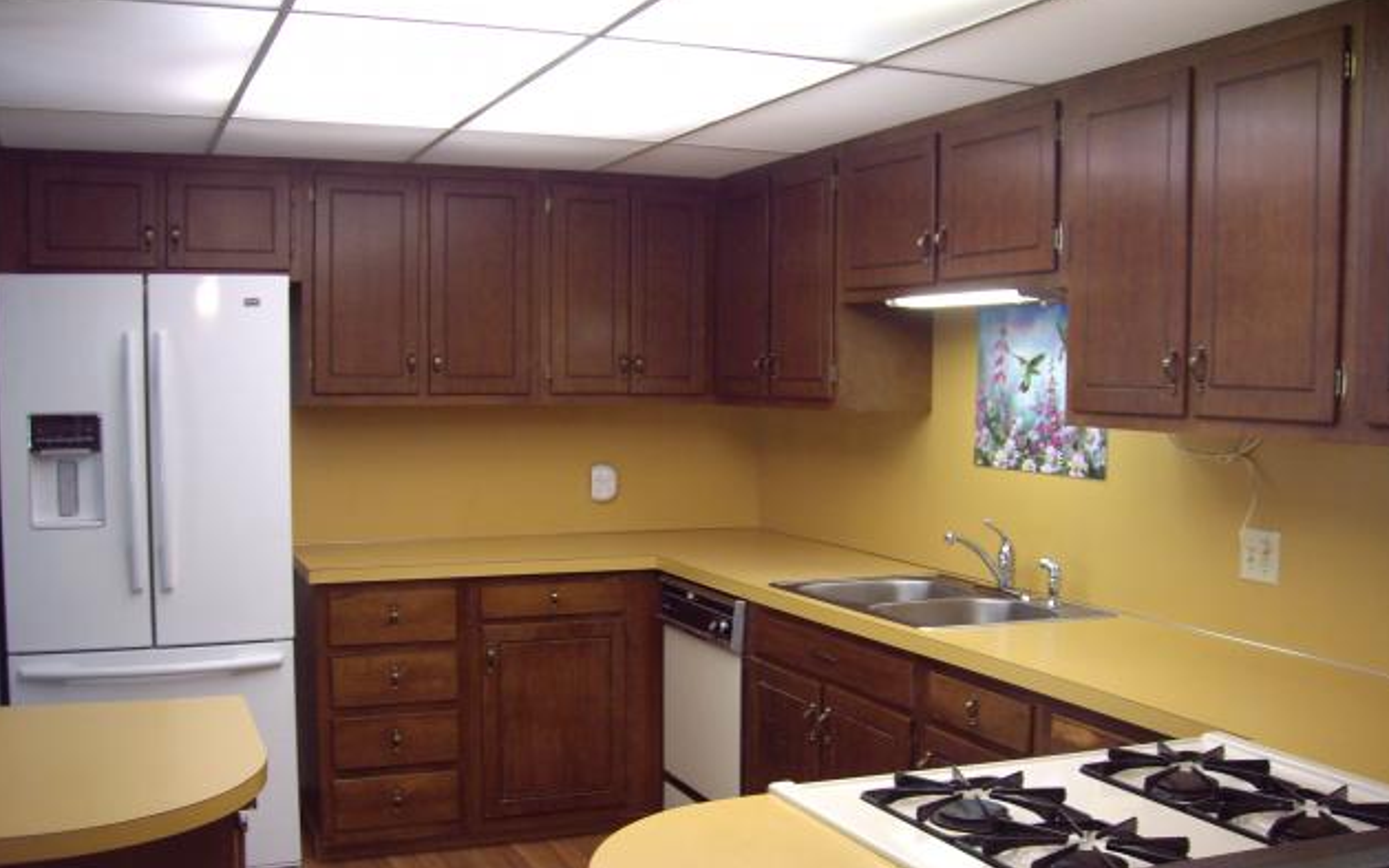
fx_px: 1552
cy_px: 481
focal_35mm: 41
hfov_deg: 48.2
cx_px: 698
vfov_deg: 31.2
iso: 200
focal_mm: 6.2
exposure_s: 1/25
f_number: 2.7
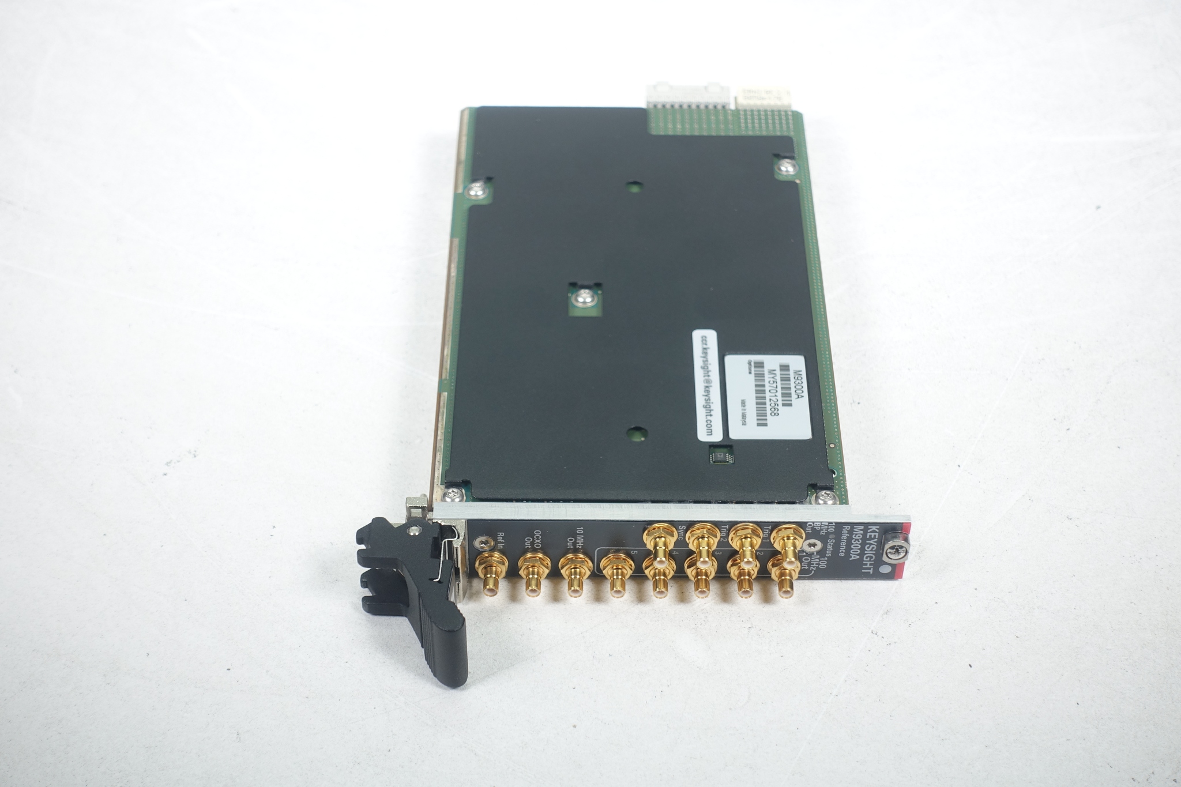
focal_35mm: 70
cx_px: 590
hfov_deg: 28.8
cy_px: 394
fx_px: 2296
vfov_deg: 19.5
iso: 125
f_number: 4
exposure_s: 1/125
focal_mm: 25.7
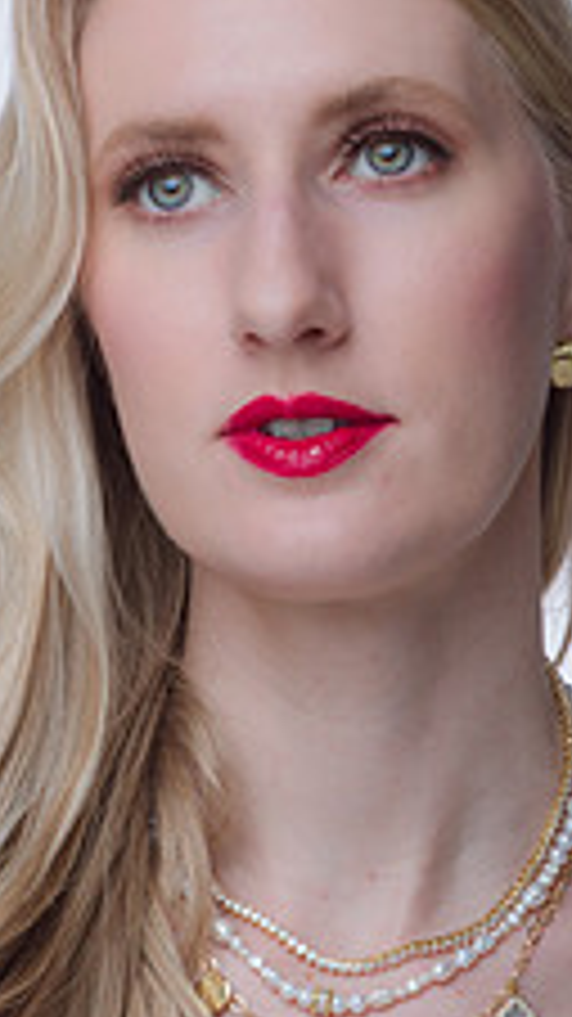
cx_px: 284
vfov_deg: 9.8
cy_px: 684
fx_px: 5909
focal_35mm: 219
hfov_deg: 5.5
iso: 200
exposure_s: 1/250
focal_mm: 105
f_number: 36
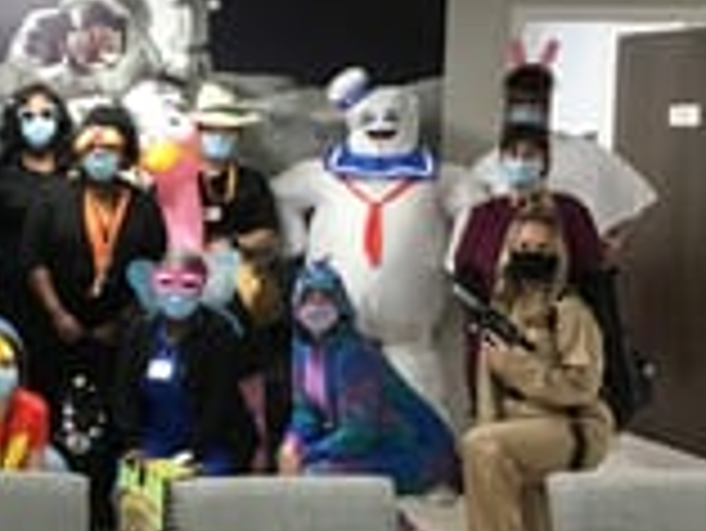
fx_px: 1612
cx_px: -13
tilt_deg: -4.5
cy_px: 270
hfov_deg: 23.6
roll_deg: -0.1
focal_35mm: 79
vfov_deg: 18.7
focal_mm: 3.3
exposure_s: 1/30
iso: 160
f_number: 2.4
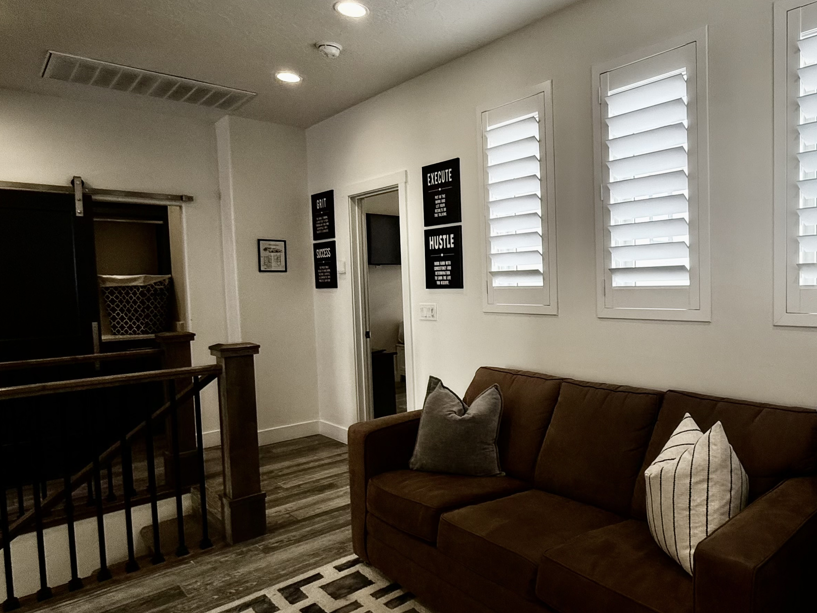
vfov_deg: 56.8
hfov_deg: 68.6
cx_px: 575
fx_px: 566
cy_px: 310
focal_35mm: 24
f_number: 2.2
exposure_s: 1/120
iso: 125
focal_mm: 2.22
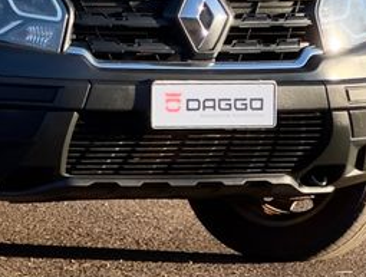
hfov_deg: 6.8
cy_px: -187
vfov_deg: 5.2
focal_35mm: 287
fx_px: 3045
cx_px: -80
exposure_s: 1/194
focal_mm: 9
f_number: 2.8
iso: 25
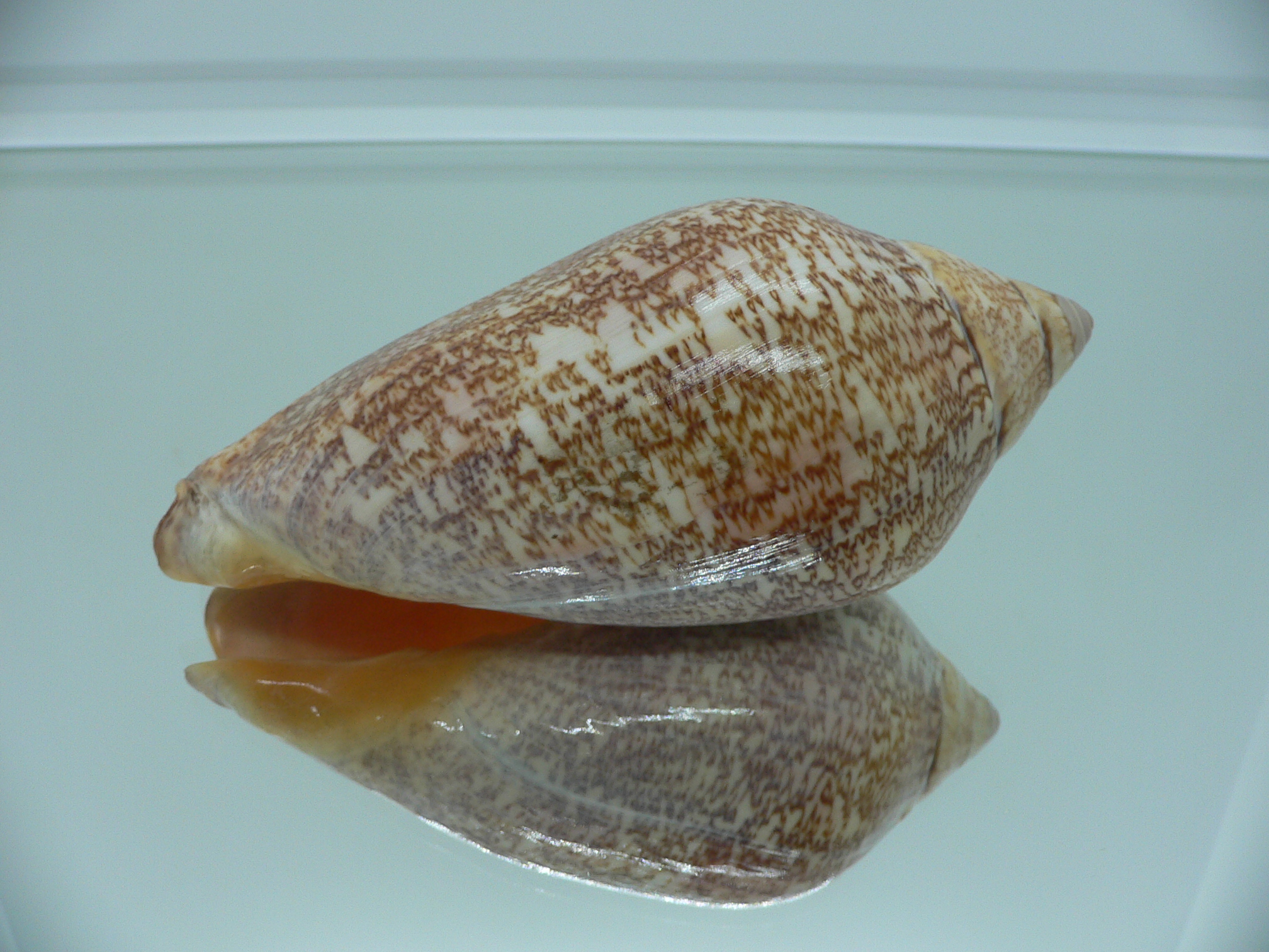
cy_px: 476
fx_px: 1283
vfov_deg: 40.7
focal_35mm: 35
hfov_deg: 52.6
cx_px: 634
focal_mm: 4.6
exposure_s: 1/60
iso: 80
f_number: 2.8
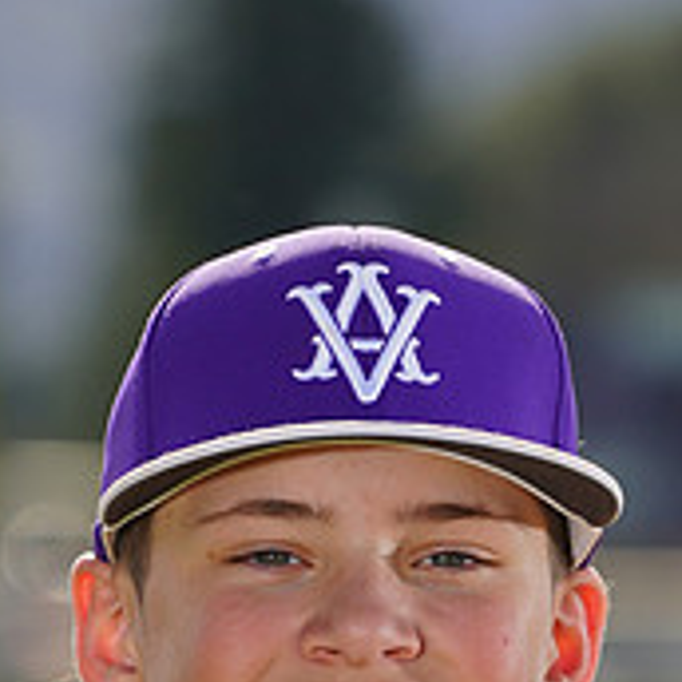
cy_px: 1015
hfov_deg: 1.9
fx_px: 20351
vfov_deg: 1.9
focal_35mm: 913
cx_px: 307
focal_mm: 318
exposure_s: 1/250
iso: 100
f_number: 9
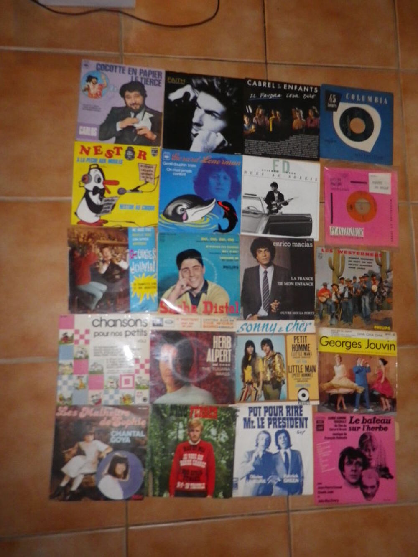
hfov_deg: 48.2
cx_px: 209
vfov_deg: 61.7
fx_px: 467
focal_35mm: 29
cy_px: 278
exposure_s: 1/50
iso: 400
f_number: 3.7
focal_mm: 5.2
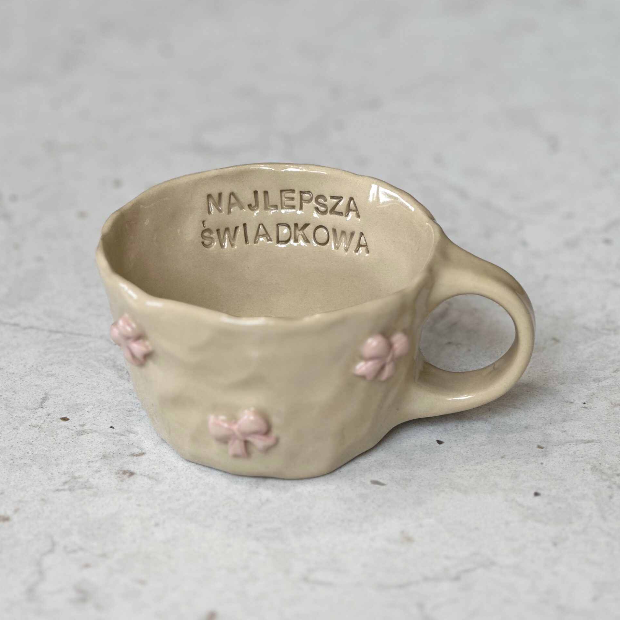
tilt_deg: -28.1
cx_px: 310
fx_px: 1844
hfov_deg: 19.1
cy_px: 314
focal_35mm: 91
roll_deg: -0.3
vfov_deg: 19.1
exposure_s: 1/100
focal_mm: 9
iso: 32
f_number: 2.8
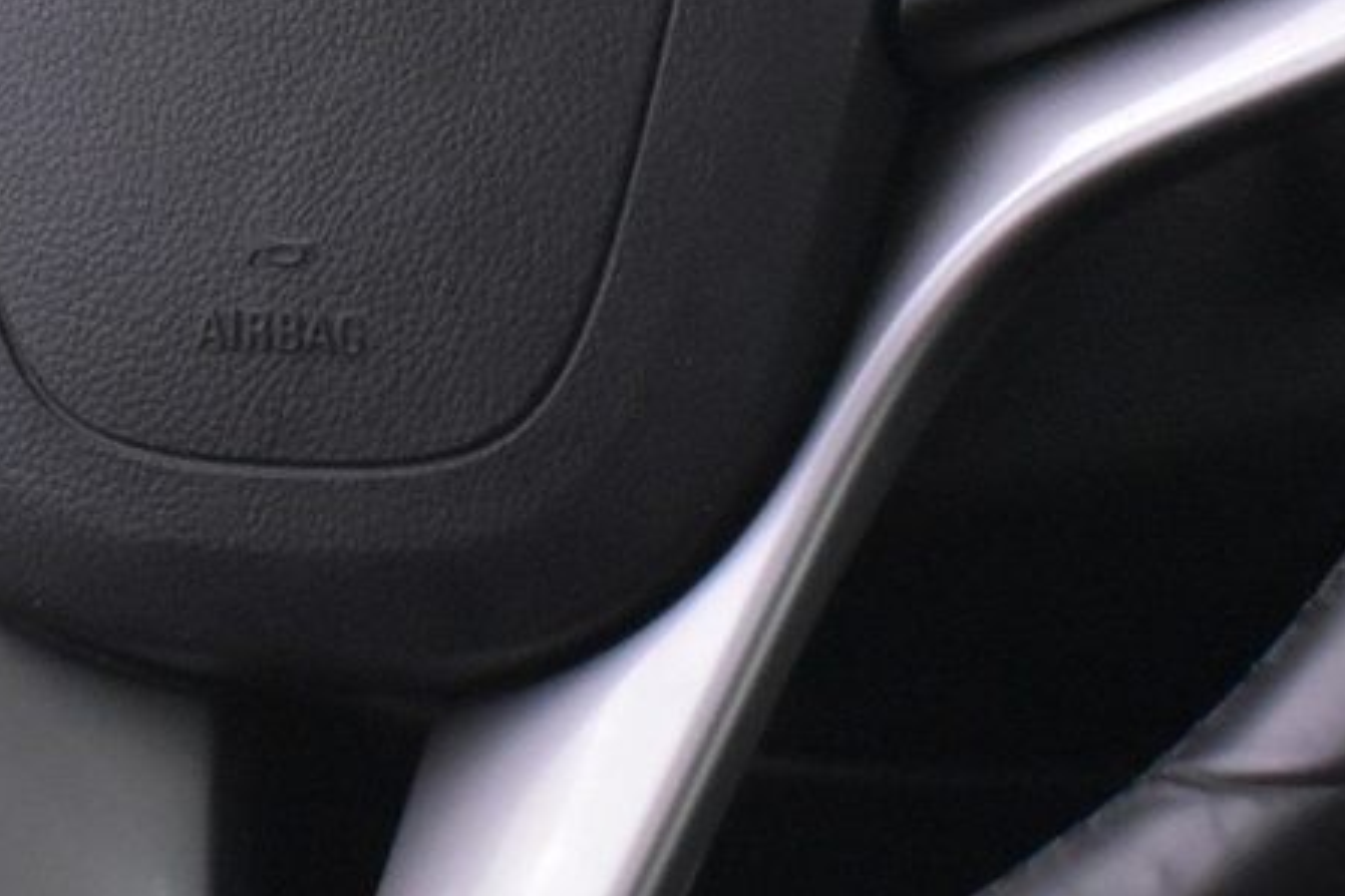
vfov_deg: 8.6
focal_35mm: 158
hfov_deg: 13.0
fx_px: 5896
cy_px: -75
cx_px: 484
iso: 3200
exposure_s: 1/15
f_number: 4.2
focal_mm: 29
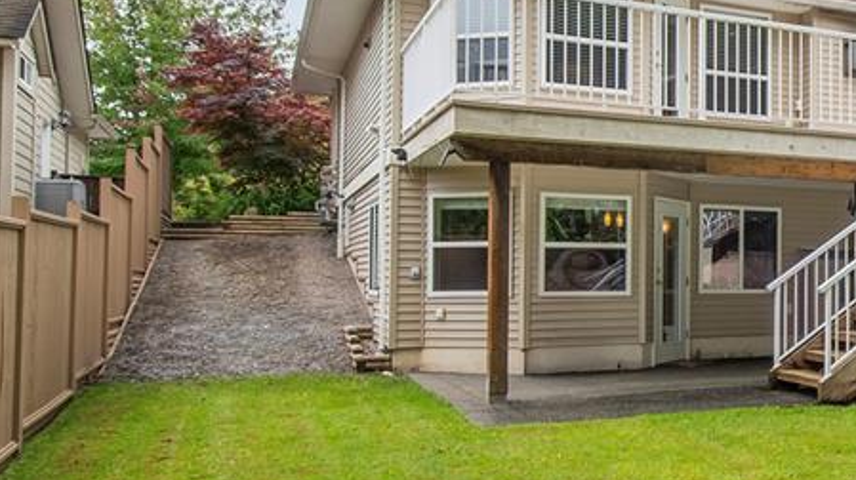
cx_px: 907
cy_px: 240
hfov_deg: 39.9
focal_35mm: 43
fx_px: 975
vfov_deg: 27.7
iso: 320
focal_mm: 12
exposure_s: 1/400
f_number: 8
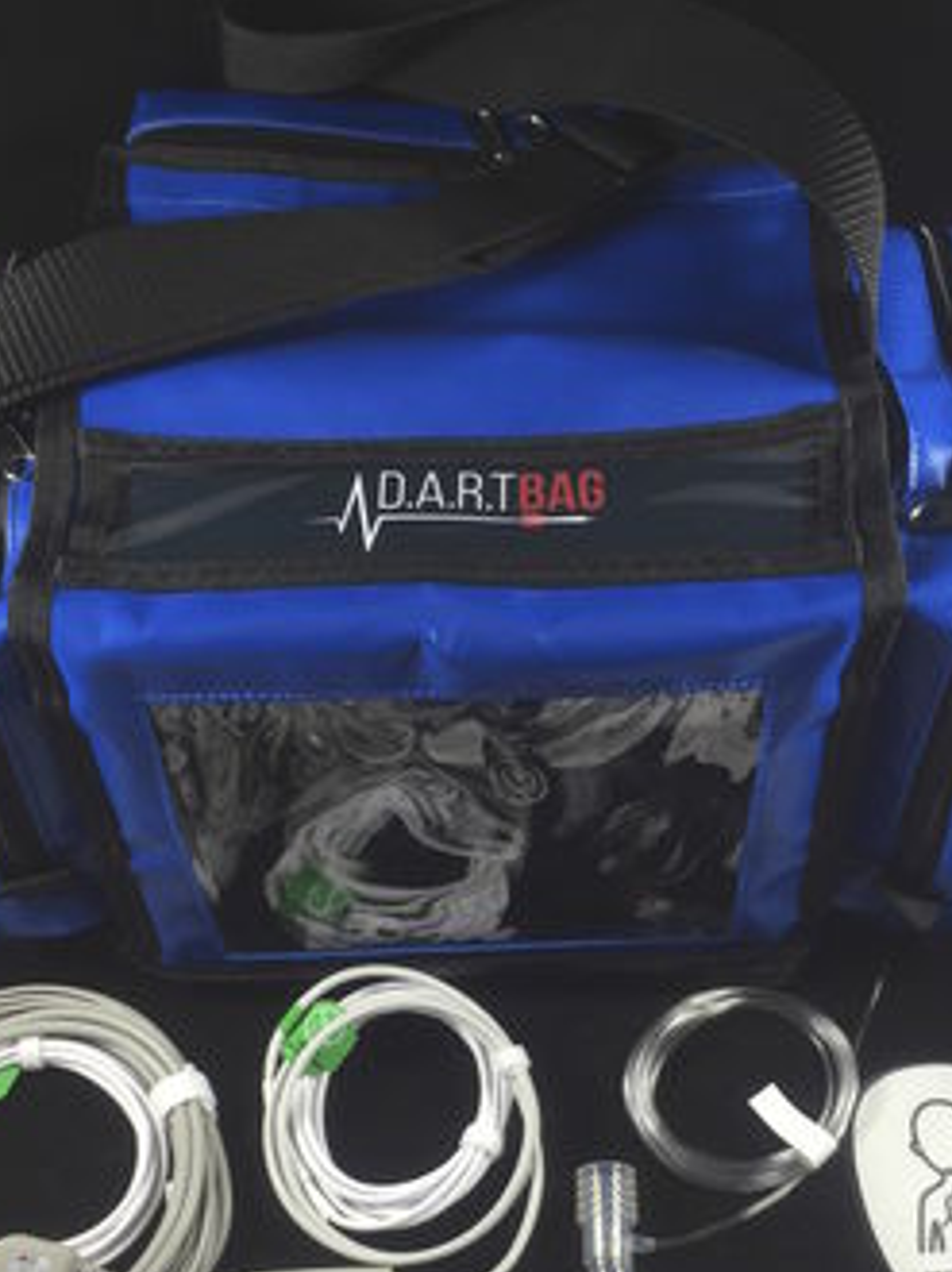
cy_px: 929
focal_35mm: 44
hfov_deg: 32.8
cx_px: 453
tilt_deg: -59.3
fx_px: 1616
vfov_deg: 41.9
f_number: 2.2
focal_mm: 4.15
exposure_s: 1/40
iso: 40
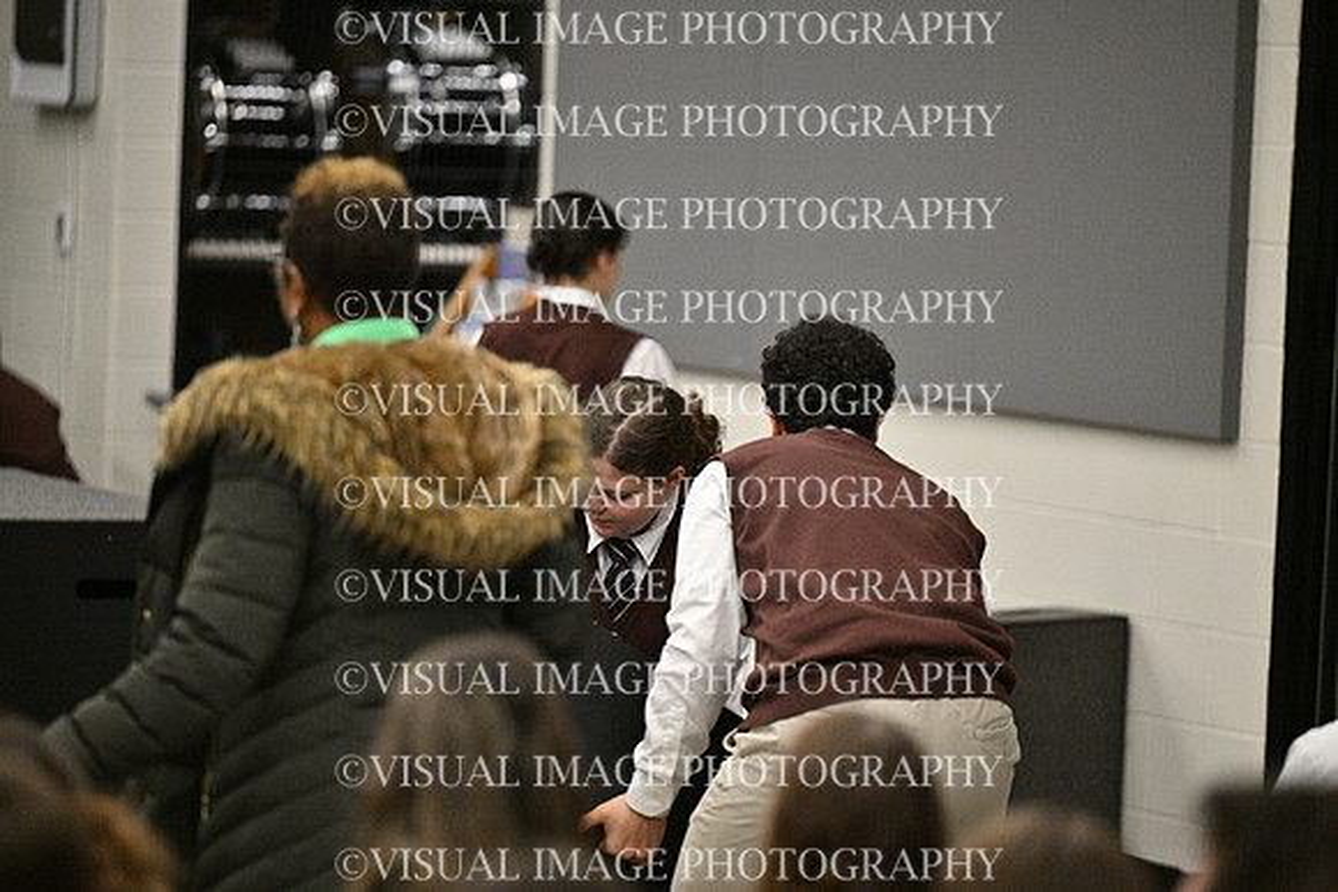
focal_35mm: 175
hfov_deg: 11.7
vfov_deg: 7.9
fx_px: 6505
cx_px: 669
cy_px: 446
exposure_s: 1/1000
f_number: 2.8
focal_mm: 175
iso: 6400
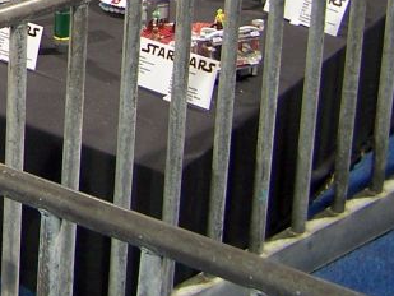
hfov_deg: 14.5
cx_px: -207
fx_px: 1435
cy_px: -177
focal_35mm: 126
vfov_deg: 11.2
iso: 80
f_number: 2.8
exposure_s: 1/2
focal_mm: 6.3
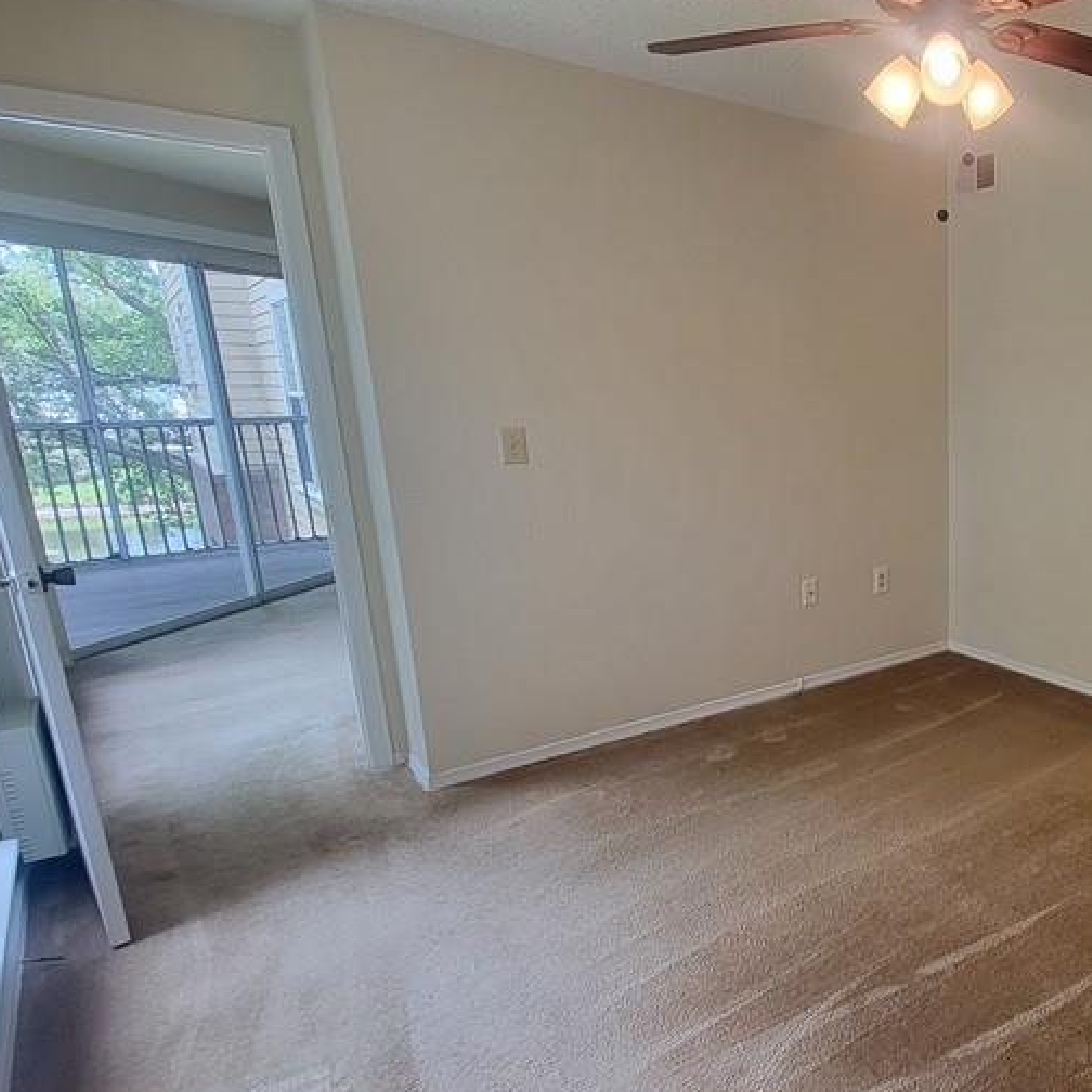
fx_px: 821
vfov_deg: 67.2
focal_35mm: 23
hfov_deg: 57.2
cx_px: 994
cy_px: 578
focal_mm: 2.2
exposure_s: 1/60
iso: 160
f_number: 2.2
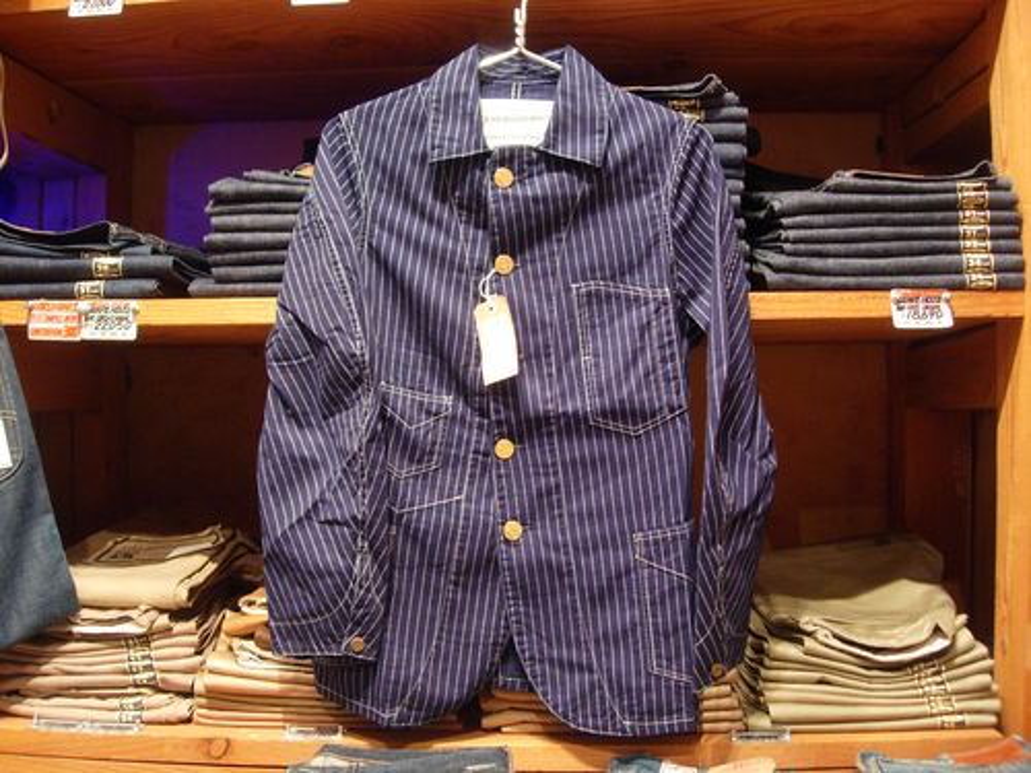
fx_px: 1132
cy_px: 386
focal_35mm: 38
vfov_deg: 37.7
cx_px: 516
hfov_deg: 49.0
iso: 200
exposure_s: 1/4
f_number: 2.8
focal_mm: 7.8
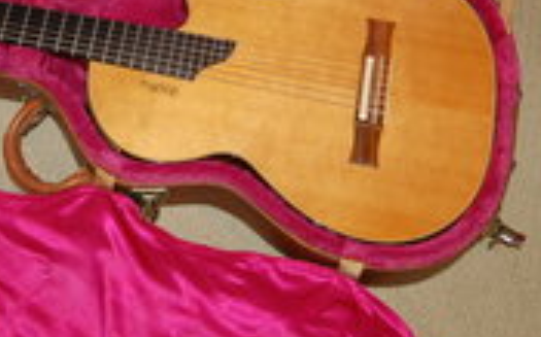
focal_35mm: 70
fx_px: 1031
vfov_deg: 18.3
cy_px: 49
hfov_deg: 28.6
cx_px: 83
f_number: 3.8
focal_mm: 20
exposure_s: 1/60
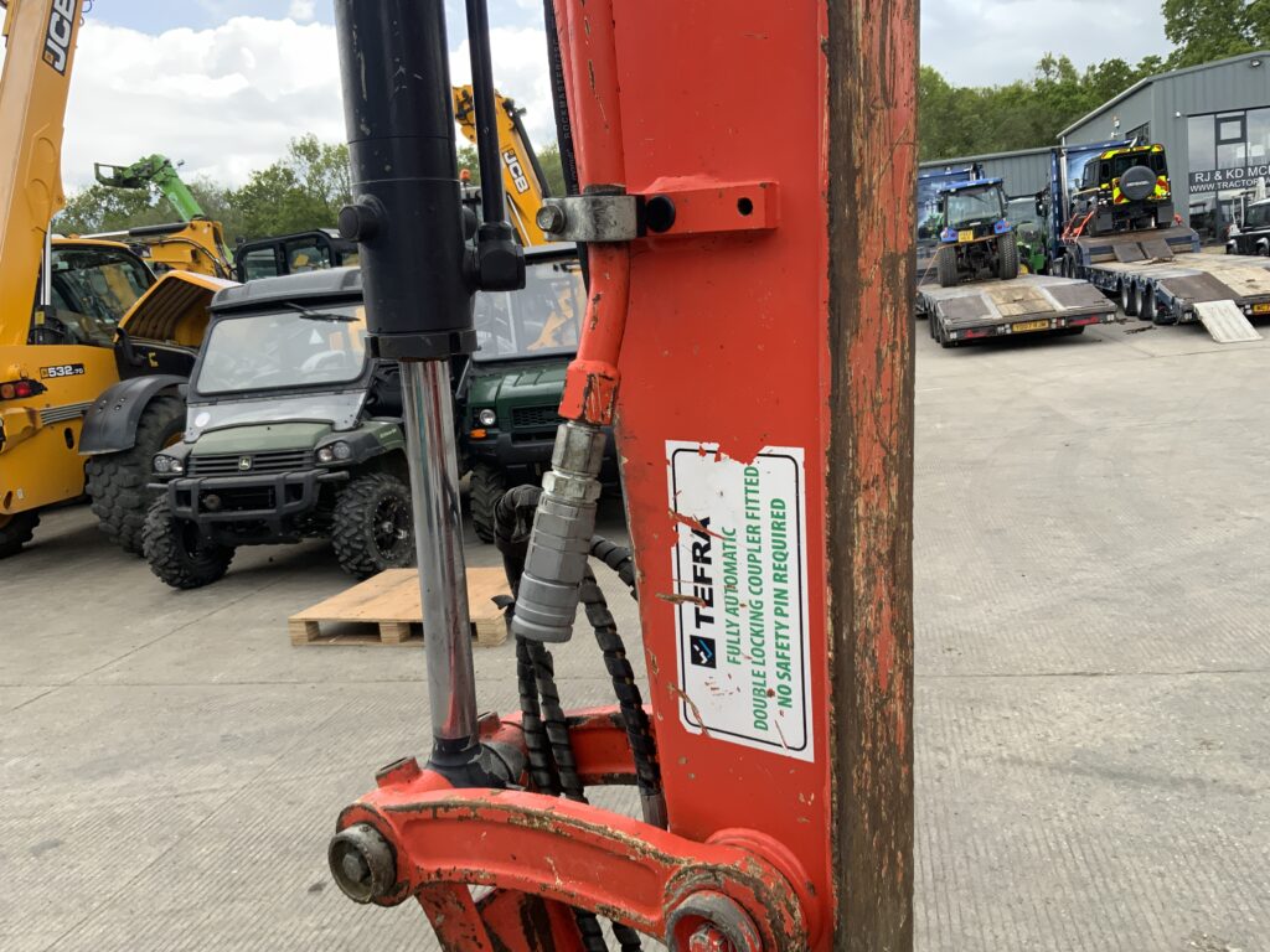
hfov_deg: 61.7
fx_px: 1064
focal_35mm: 29
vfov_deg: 48.2
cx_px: 635
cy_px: 476
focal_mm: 3
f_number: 1.8
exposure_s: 1/439
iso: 16
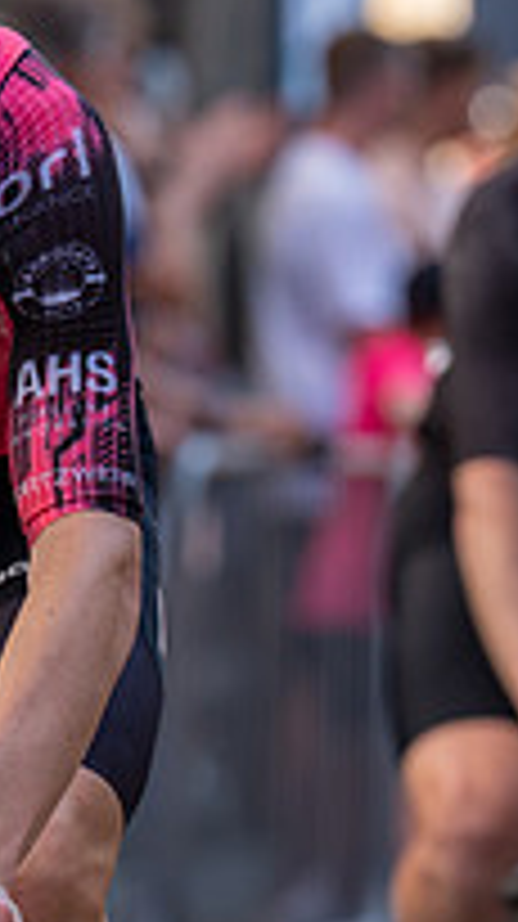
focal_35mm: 521
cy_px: 272
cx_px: -149
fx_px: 12748
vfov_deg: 4.1
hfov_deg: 2.3
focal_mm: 176
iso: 640
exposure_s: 1/1000
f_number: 4
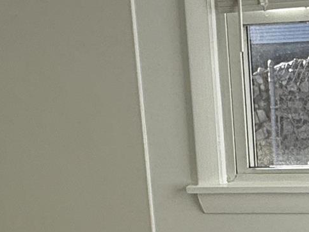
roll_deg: +3.0
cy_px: 246
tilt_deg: -13.4
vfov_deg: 16.2
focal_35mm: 89
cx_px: 296
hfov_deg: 21.4
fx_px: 794
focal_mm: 2.22
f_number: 2.2
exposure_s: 1/439
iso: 64
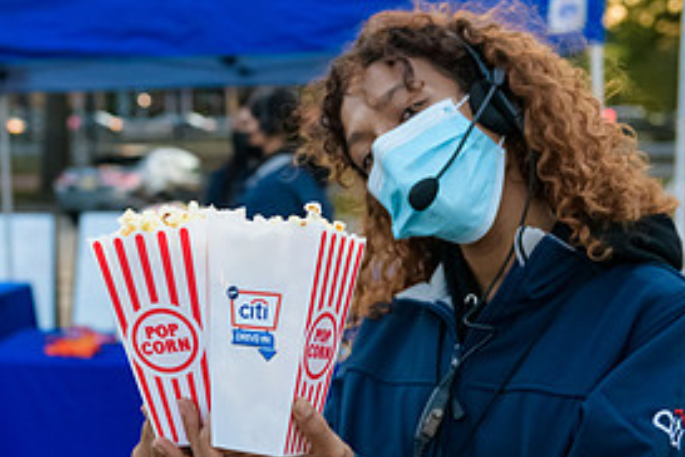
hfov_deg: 29.5
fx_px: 1294
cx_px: 256
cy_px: 305
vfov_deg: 20.0
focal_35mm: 68
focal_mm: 32
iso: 1600
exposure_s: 1/125
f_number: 3.2
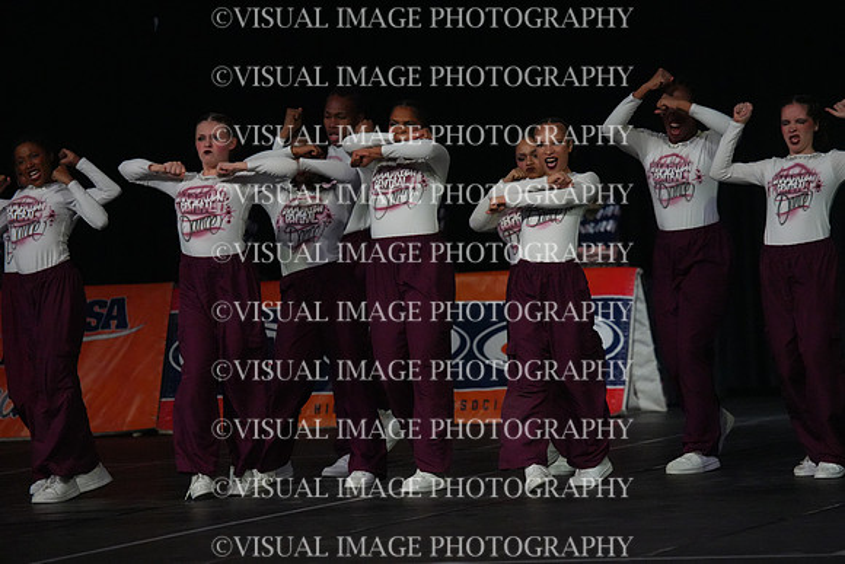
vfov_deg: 5.5
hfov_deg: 8.2
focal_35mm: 250
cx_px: 422
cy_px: 282
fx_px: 5869
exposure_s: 1/1000
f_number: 5
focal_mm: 250
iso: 12800
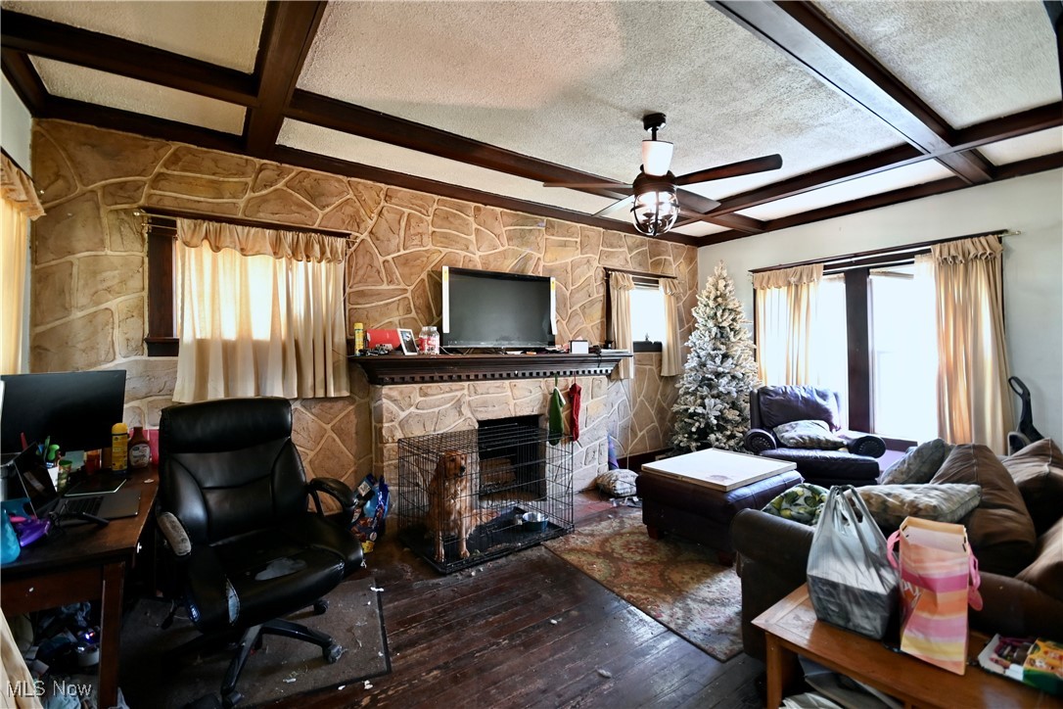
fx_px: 443
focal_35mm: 15
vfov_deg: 77.3
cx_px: 532
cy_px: 354
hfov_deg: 100.4
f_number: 4
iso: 400
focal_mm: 10
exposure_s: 1/8
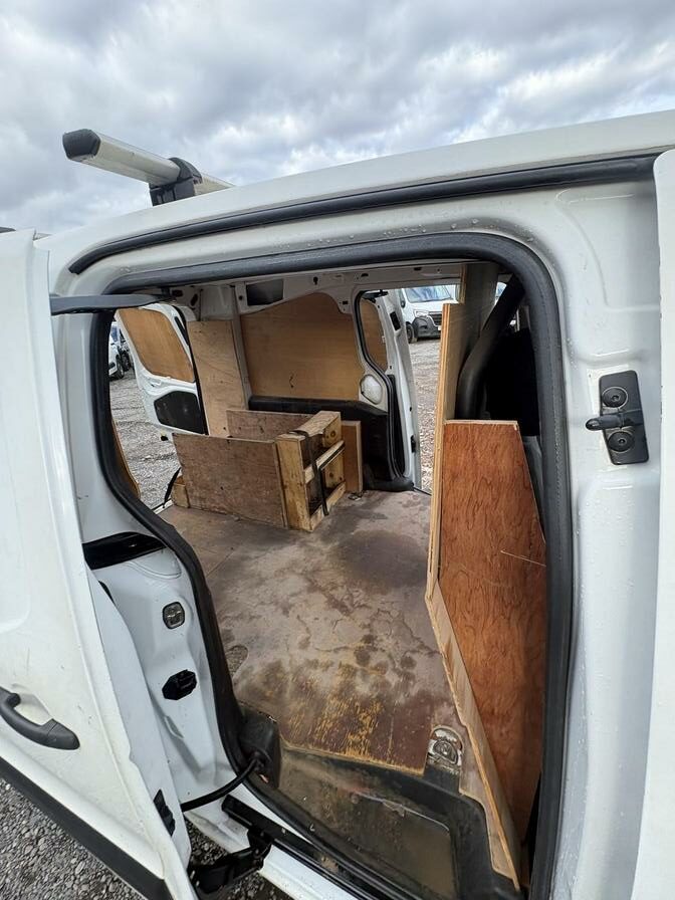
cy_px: 450
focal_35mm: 14
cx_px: 338
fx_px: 364
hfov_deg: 85.7
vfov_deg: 102.1
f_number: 2.2
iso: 50
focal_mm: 2.22
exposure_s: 1/110
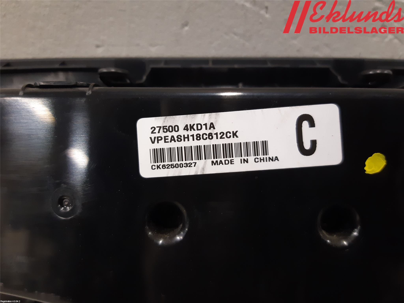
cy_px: 152
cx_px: 202
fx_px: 303
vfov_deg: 53.1
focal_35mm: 26
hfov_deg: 67.3
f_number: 1.7
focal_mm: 3.93
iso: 200
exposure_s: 1/50
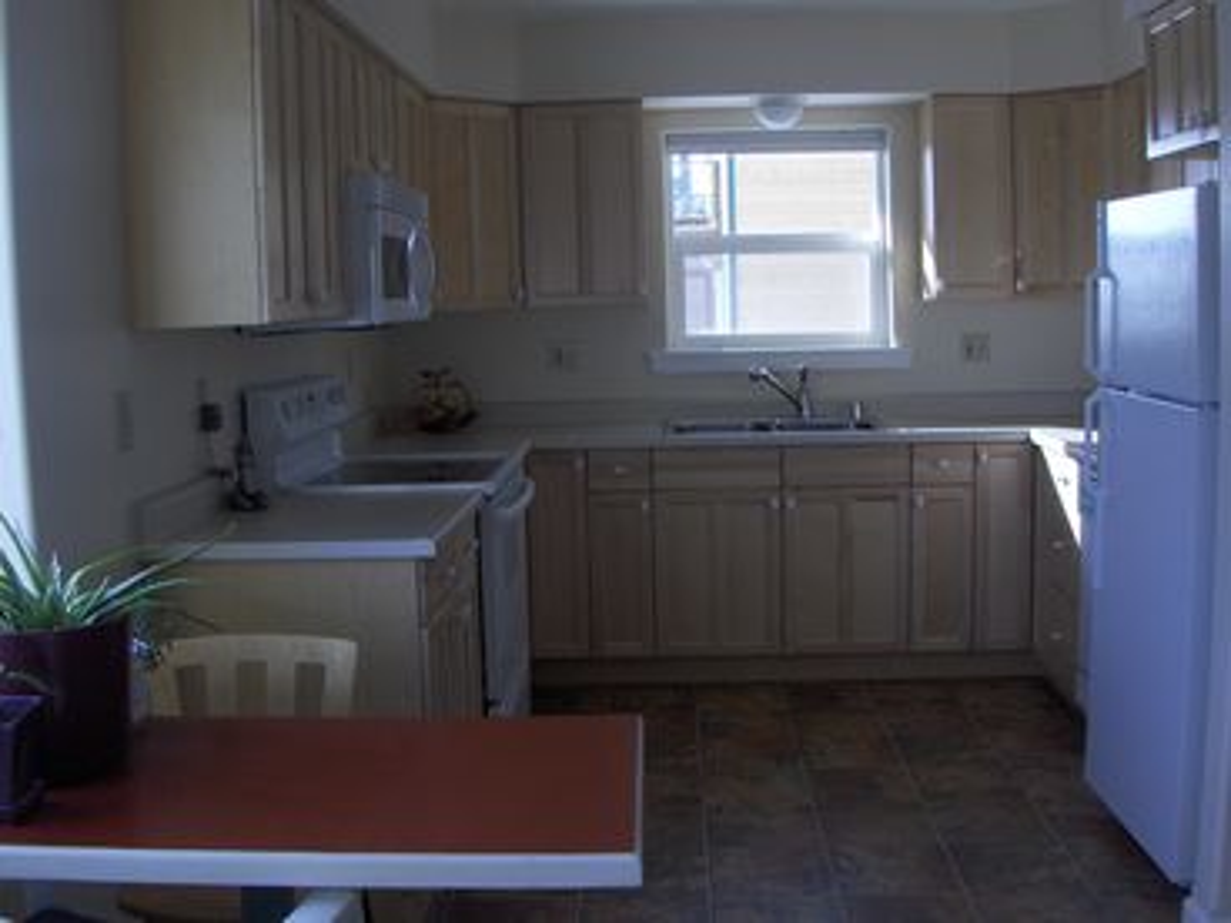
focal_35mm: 41
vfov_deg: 35.1
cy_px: 462
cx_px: 616
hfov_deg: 45.8
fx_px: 1458
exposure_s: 1/106
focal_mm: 6.5
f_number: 3.5
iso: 200
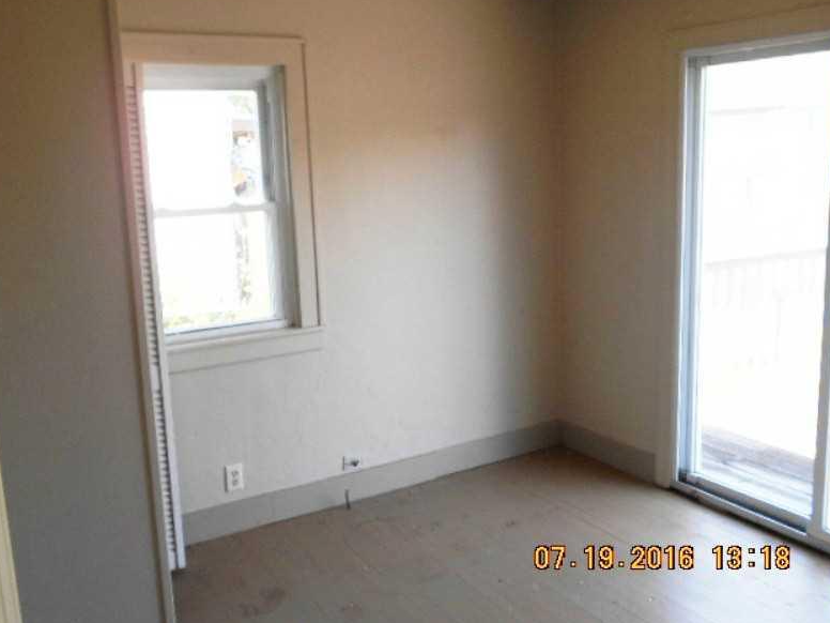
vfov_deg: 42.9
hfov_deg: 55.4
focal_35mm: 33
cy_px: 306
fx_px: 791
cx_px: 413
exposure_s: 1/80
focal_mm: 5.8
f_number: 3.6
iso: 80
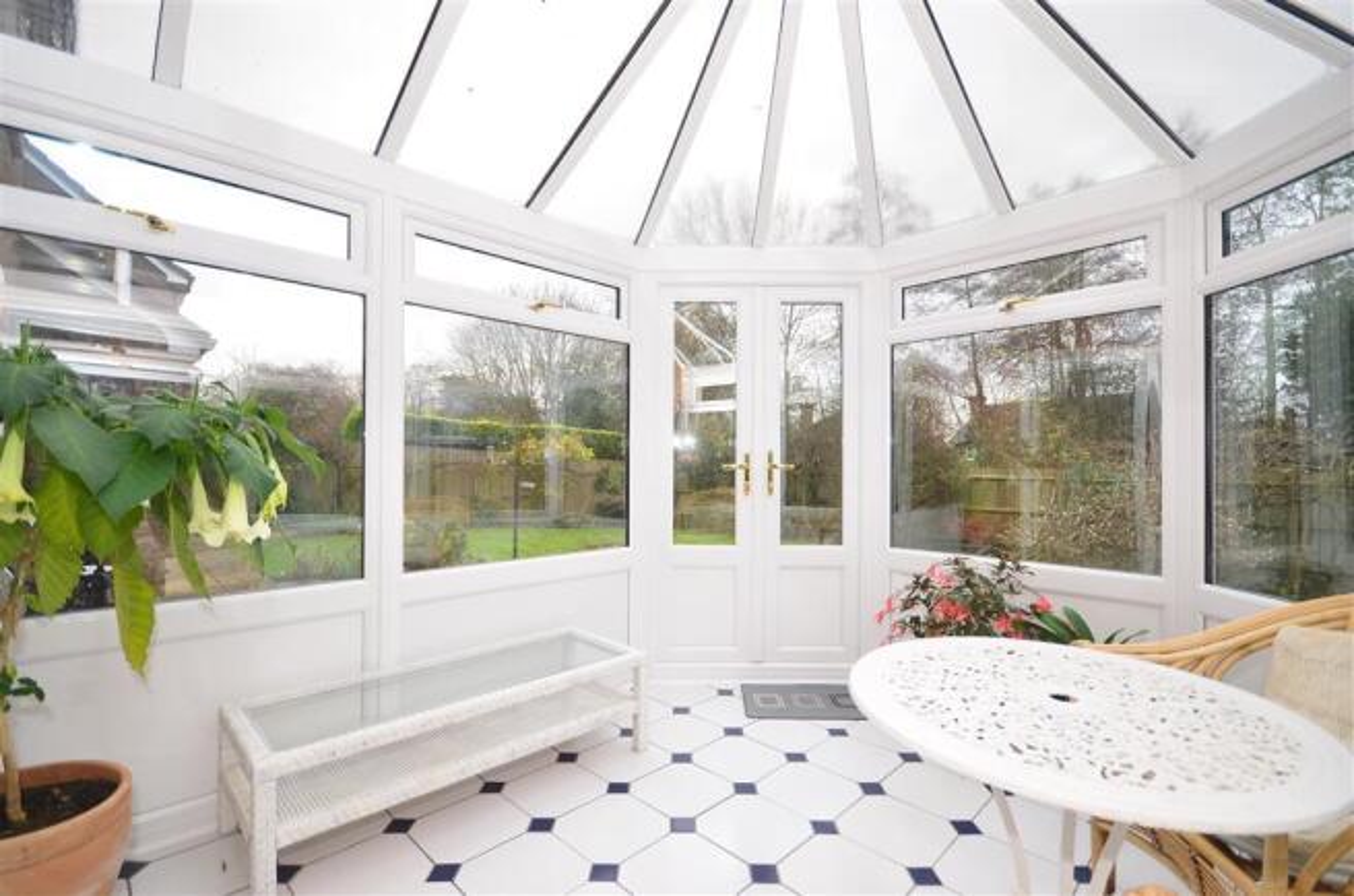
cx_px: 677
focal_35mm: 15
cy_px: 448
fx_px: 563
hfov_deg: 100.5
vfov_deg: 77.0
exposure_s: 1/30
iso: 200
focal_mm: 10
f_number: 5
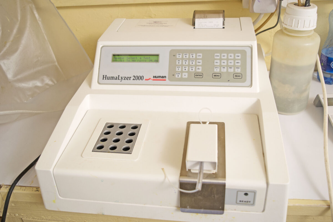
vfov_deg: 36.9
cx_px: 166
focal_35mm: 36
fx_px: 333
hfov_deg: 53.1
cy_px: 111
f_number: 4
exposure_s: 1/10
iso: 100
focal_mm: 24
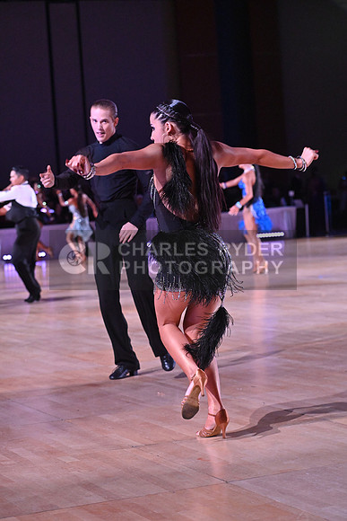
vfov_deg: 22.1
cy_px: 260
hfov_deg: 14.9
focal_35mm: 92
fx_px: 1329
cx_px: 174
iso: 5000
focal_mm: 92
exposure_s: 1/400
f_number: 5
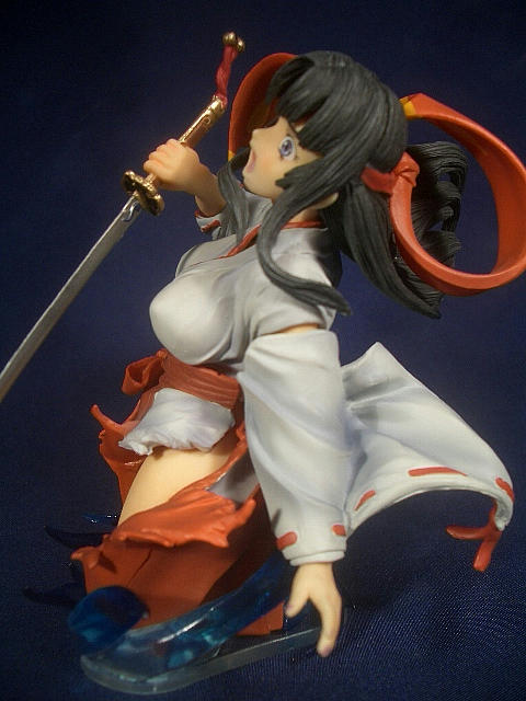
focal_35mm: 35
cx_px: 263
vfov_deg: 52.6
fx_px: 709
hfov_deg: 40.7
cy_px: 350
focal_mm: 5.8
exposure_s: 1/50
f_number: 2.6
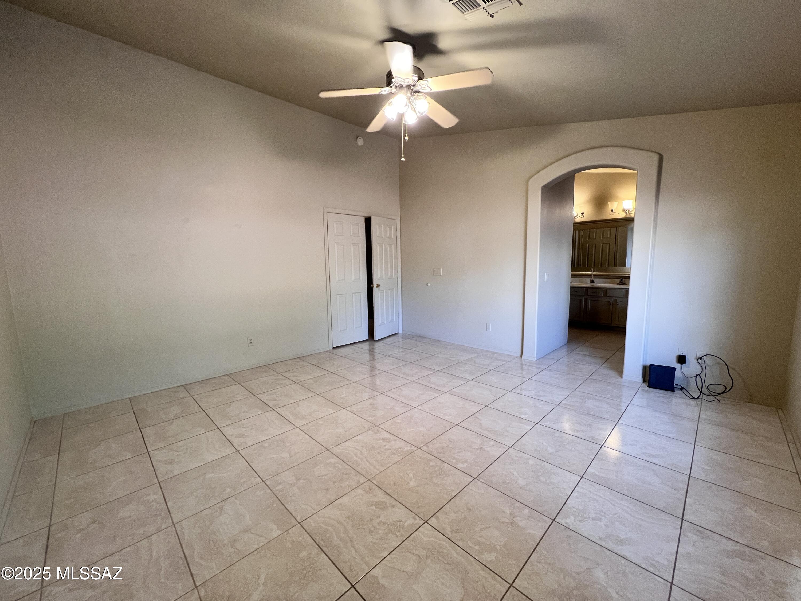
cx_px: 400
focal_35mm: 13
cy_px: 300
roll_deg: +1.2
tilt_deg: -7.0
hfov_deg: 106.2
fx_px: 301
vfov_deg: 89.9
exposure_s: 1/120
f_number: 1.8
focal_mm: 1.57
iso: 200
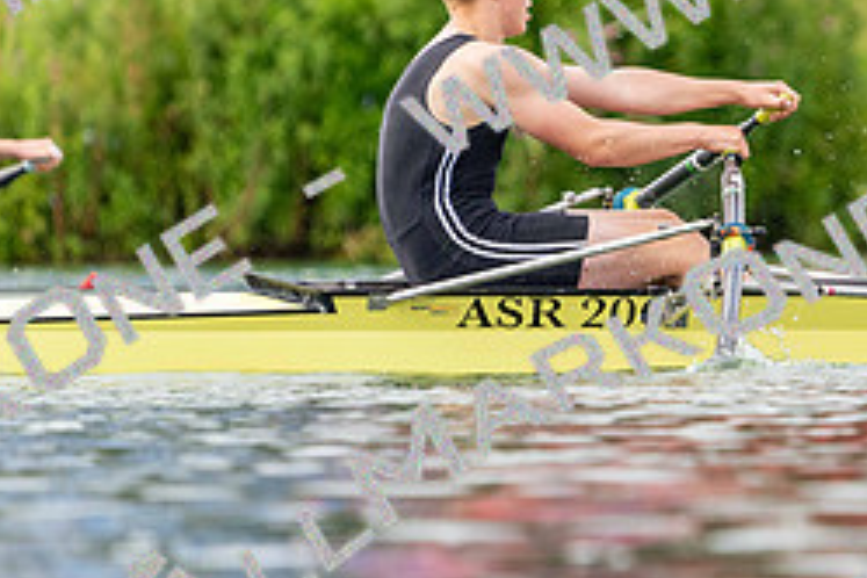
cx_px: 832
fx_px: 31330
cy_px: 165
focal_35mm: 1301
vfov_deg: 1.1
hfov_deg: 1.6
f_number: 6.3
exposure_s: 1/1600
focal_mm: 559
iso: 800
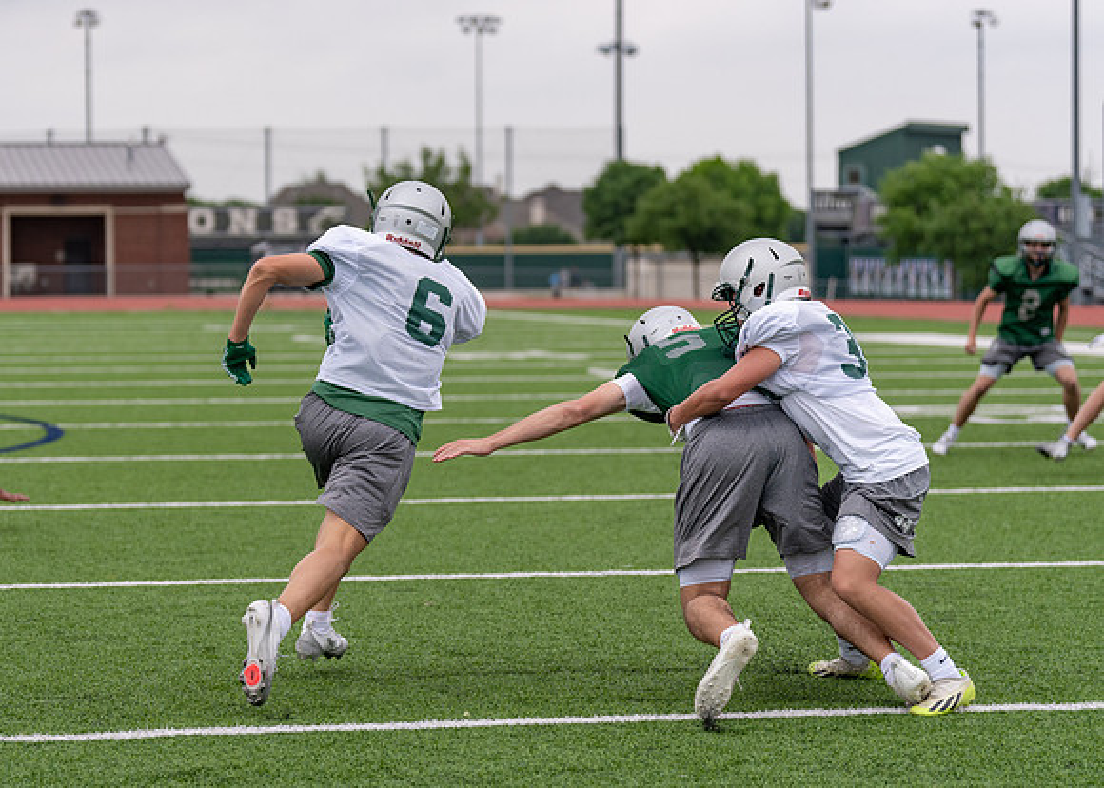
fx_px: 3444
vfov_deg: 13.1
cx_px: 437
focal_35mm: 110
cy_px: 413
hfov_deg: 18.2
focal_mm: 85
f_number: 2.8
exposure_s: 1/2500
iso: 200
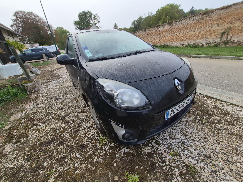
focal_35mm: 13
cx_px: 122
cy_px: 91
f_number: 2.2
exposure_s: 1/357
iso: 40
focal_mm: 1.74
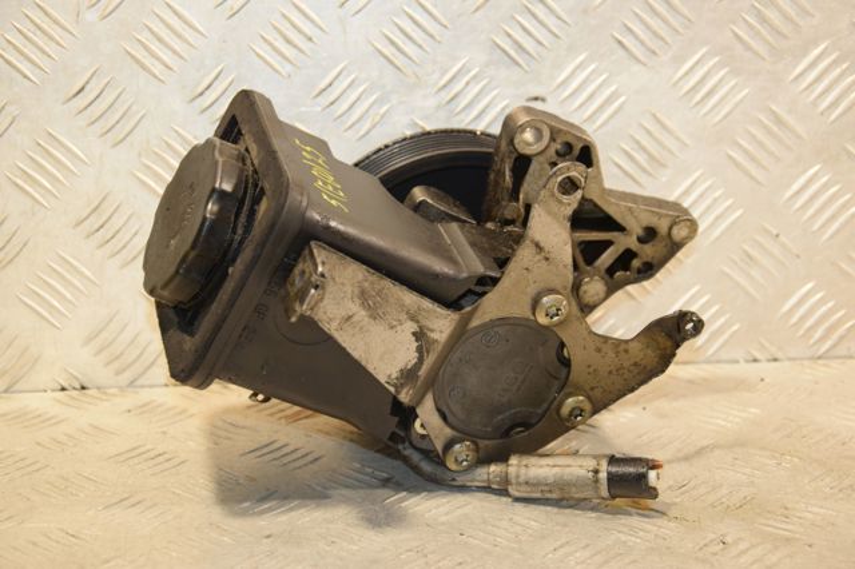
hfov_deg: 27.0
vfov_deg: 18.2
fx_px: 1780
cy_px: 284
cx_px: 428
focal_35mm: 75
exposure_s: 1/125
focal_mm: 50
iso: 800
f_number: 5
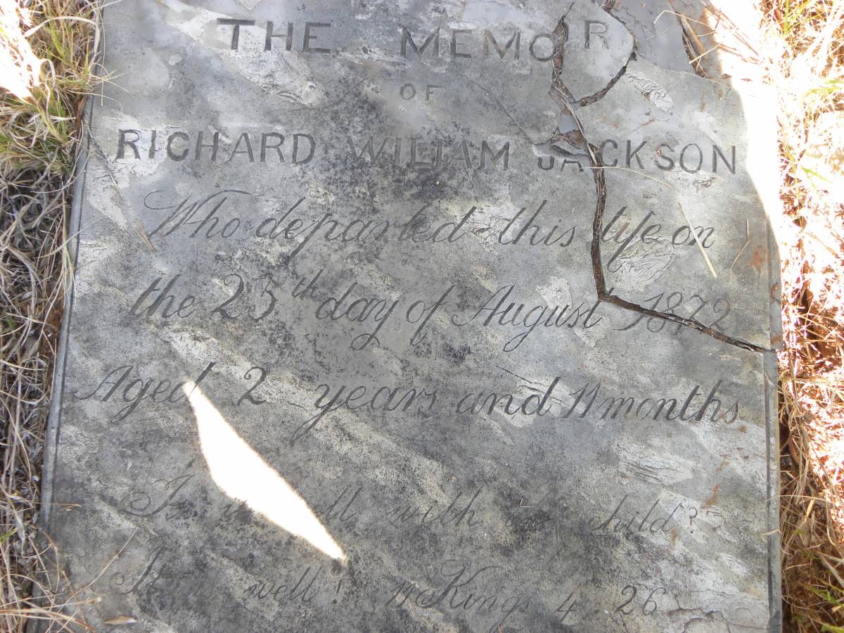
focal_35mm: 29
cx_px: 422
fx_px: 707
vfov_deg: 48.2
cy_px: 316
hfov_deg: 61.7
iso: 108
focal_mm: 5.2
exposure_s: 1/59.8
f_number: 2.8
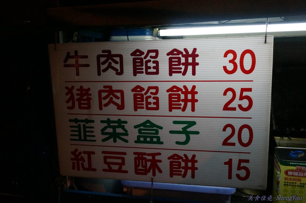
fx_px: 293
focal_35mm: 34
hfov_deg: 55.1
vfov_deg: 38.3
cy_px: 102
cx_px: 153
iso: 3200
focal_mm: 23
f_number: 4
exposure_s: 1/160
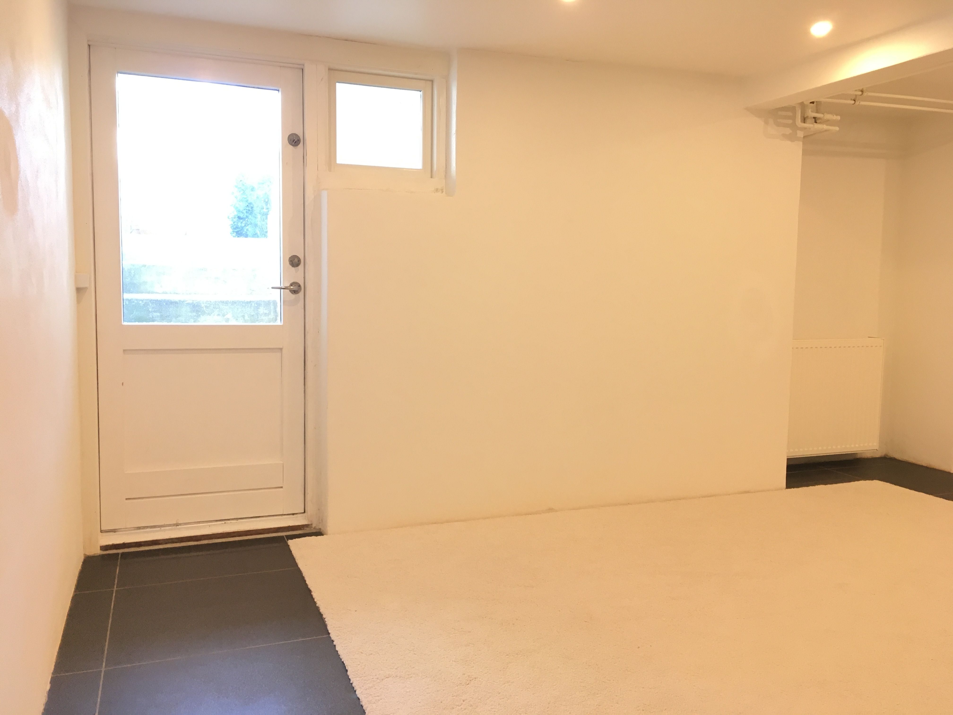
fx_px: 798
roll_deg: -0.1
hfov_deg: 61.7
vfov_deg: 48.2
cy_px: 358
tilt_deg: -4.5
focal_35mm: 29
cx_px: 476
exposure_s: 1/33
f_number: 2.2
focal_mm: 4.15
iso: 100
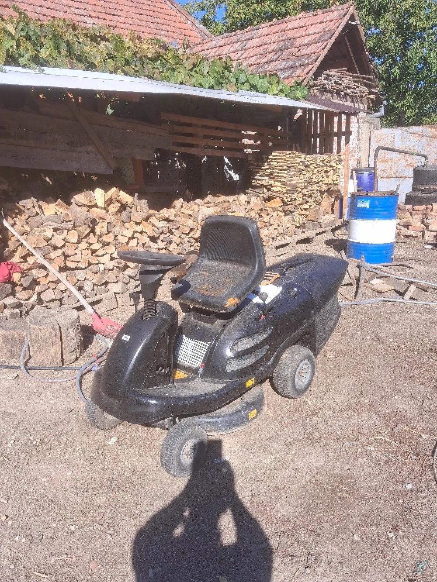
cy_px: 291
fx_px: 454
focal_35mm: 27
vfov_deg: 65.3
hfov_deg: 51.4
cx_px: 218
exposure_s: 1/357
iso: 20
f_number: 1.8
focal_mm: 4
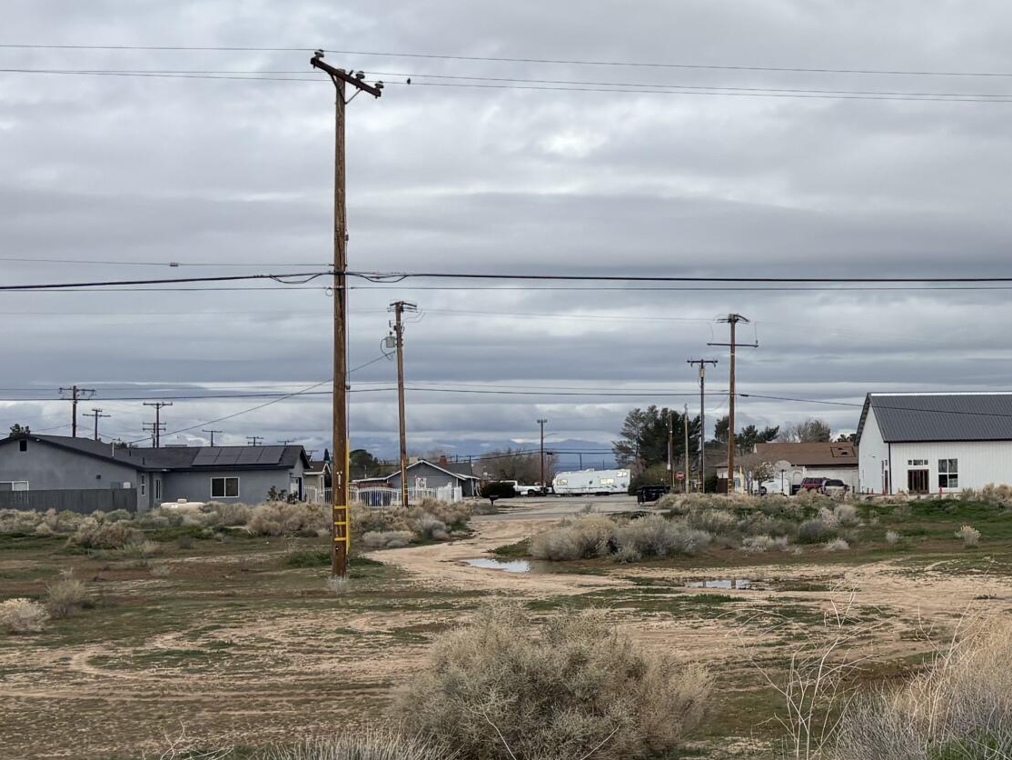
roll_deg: +0.6
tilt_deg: -1.0
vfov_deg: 21.0
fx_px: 2047
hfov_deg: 24.6
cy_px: 382
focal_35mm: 70
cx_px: 1276
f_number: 1.6
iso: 50
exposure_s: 1/4950
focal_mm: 5.96
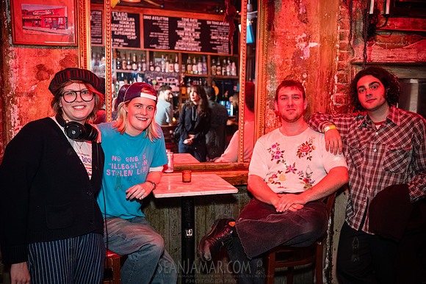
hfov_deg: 54.4
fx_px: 414
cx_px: 213
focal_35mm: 35
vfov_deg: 37.9
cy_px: 142
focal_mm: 35
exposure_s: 1/320
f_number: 3.2
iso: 16000
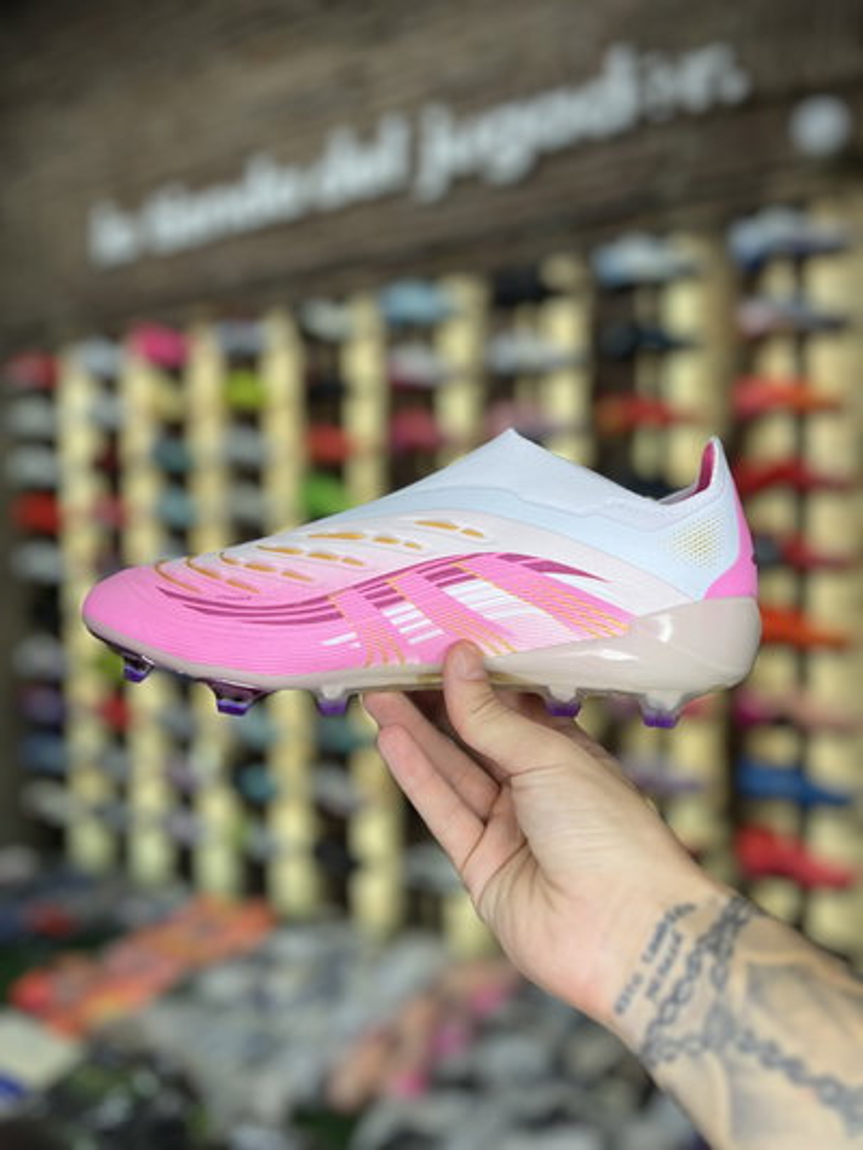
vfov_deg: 67.3
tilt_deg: -0.5
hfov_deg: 53.1
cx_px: 432
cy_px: 575
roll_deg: +1.3
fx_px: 864
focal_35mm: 26
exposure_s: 1/122
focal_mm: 5.7
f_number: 1.5
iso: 40
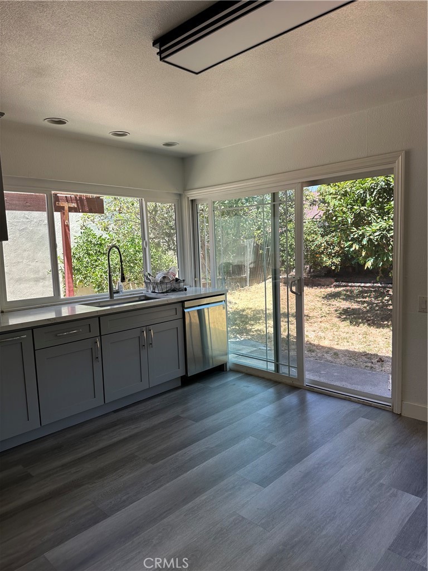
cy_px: 286
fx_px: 396
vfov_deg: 71.6
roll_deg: +1.6
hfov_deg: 56.8
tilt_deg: -5.1
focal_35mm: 24
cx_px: 214
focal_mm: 6.86
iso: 64
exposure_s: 1/179
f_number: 1.78
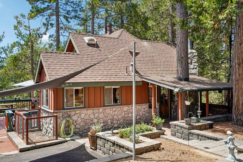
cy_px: 81
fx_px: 229
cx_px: 122
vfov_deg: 38.9
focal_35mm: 34
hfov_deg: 55.8
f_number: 8
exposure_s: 1/60
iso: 100
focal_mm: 34
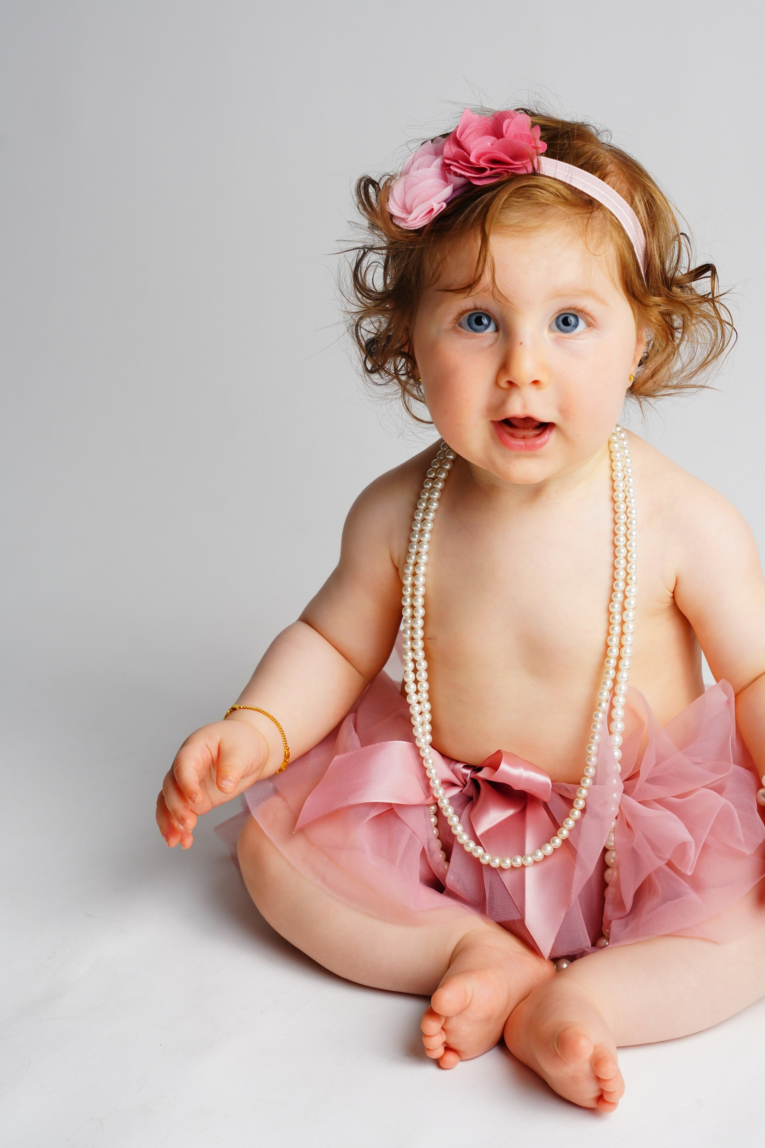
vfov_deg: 27.4
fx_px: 2349
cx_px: 453
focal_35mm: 74
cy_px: 612
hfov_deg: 18.5
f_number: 6.3
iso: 320
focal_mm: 61.6
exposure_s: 1/250
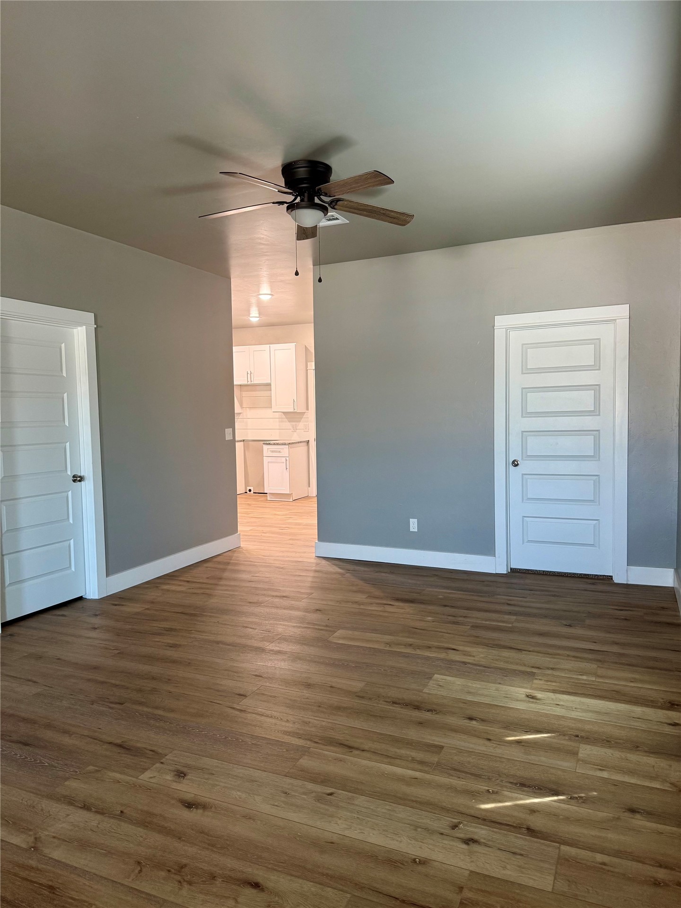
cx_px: 340
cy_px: 454
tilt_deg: -4.2
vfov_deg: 71.6
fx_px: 630
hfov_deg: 56.8
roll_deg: +0.5
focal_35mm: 24
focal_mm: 6.76
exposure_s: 1/60
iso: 200
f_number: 1.78
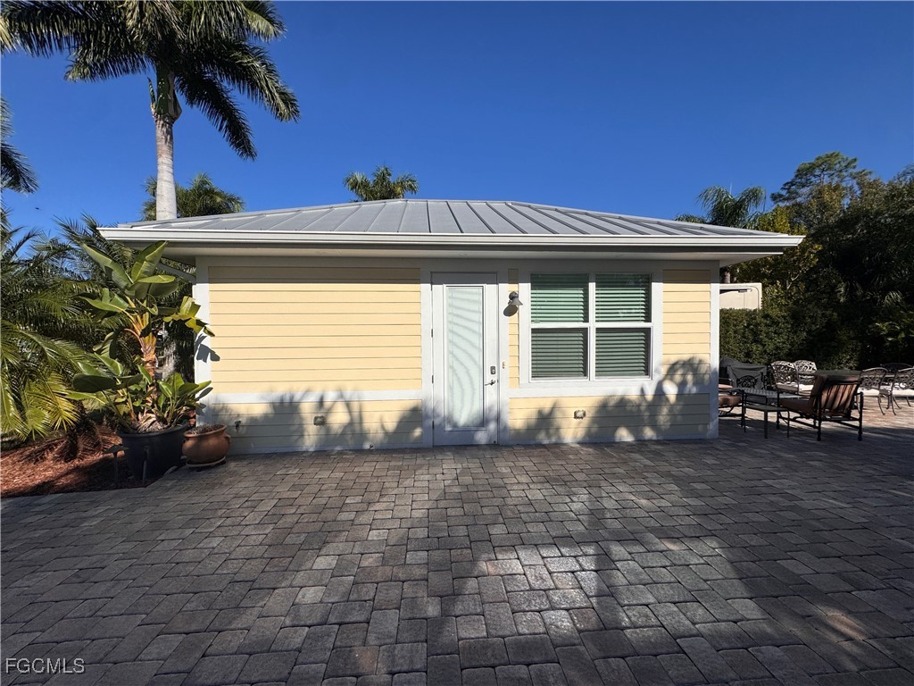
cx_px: 457
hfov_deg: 102.1
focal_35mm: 14
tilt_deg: -2.3
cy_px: 343
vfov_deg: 85.7
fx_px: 370
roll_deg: -0.5
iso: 32
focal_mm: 2.22
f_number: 2.2
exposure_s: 1/4926
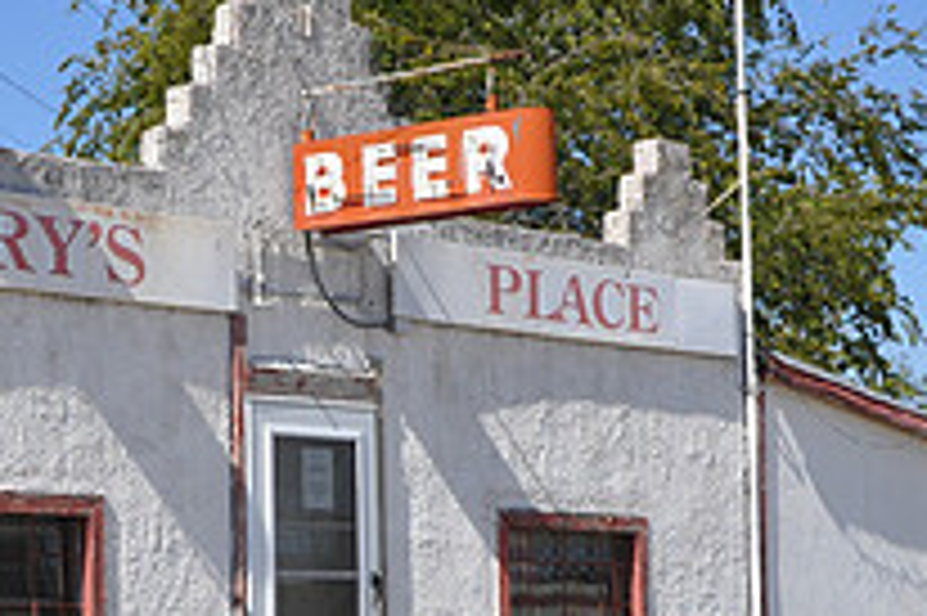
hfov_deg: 19.2
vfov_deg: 12.9
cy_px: 425
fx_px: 2712
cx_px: 189
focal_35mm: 105
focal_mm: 25
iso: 200
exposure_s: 1/320
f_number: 9
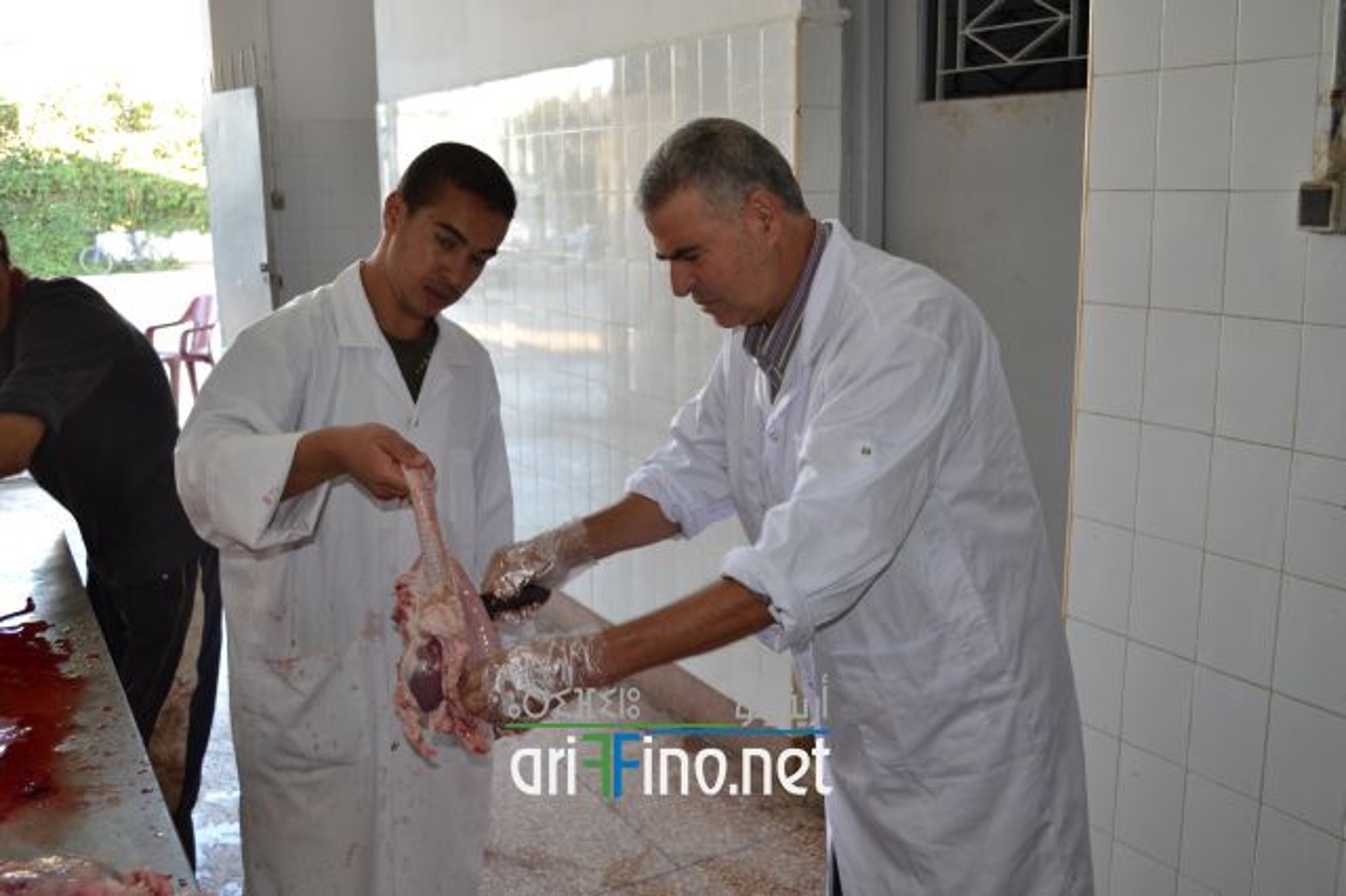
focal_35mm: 33
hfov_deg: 57.2
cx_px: 673
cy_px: 448
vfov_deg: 39.9
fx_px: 1233
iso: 400
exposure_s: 1/60
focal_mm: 22
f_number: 4
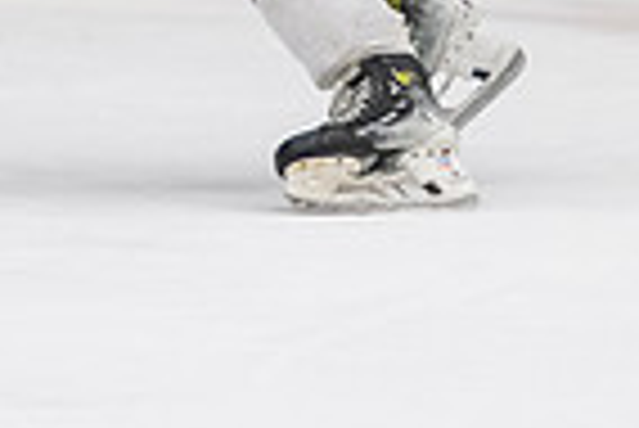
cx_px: 208
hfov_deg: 2.1
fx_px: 17377
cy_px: -430
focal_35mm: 978
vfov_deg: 1.4
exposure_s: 1/640
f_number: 3.2
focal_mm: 160
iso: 2000
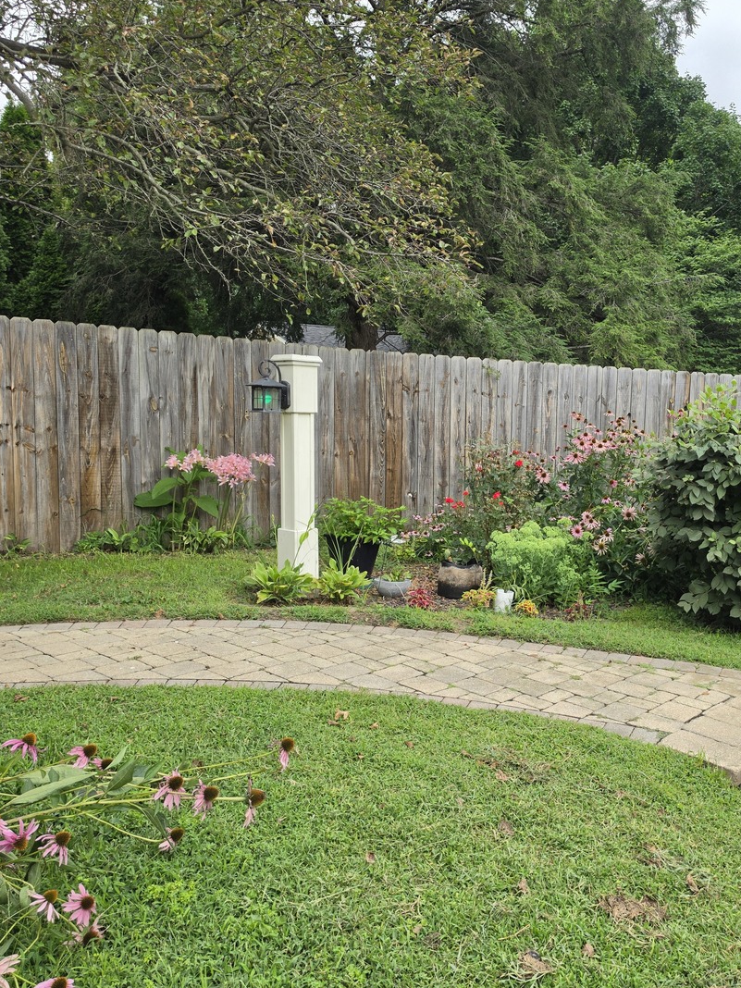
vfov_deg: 58.4
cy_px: 491
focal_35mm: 31
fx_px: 885
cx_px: 518
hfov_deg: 44.5
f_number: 1.4
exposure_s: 1/2715
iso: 64
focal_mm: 6.5
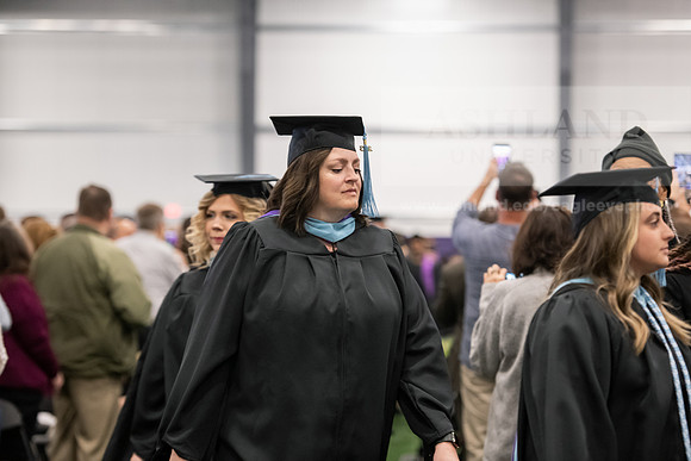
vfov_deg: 11.4
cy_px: 230
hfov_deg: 17.1
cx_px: 346
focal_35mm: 120
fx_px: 2304
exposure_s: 1/200
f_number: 3.2
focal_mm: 120
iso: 3200
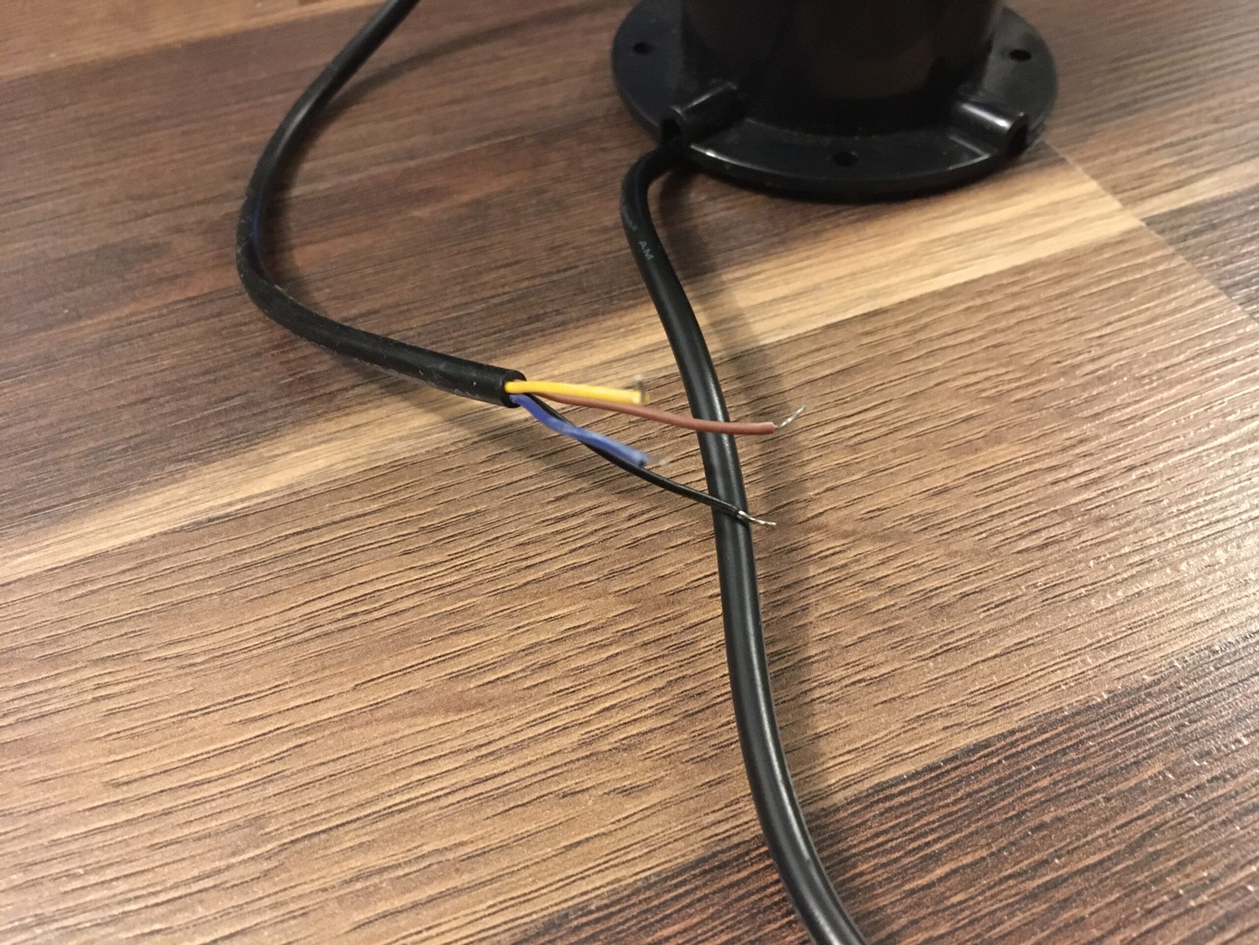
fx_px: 1055
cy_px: 472
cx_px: 630
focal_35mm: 29
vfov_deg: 48.2
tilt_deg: -48.6
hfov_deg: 61.7
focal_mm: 4.15
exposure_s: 1/17
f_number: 2.2
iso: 640
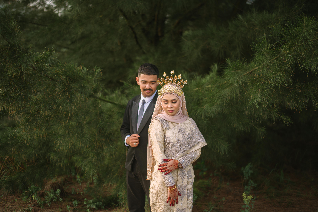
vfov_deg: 27.0
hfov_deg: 39.6
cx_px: 159
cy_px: 106
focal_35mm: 50
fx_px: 442
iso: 100
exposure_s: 1/400
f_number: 1.8
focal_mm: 50
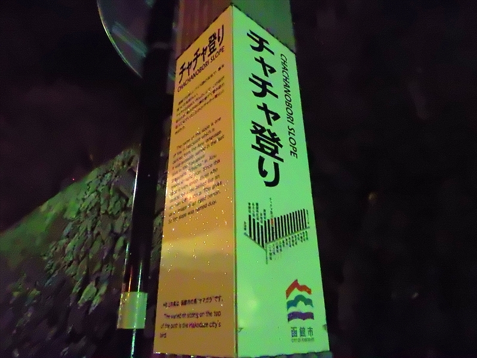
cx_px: 238
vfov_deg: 61.1
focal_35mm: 22
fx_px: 303
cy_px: 179
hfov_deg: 76.4
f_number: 3.5
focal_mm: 5
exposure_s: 1/4
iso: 1600
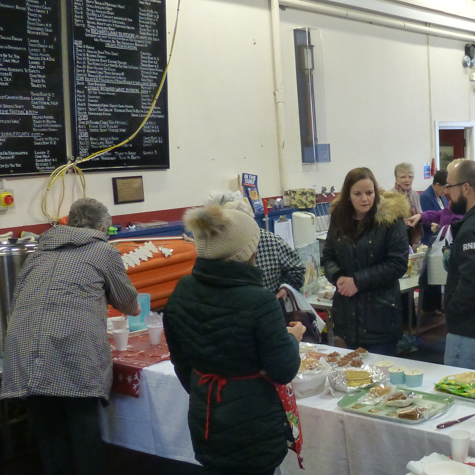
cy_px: 238
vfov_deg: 36.8
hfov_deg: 33.2
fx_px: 714
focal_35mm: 46
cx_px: 490
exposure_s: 1/30
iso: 400
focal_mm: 4.3
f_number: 3.3
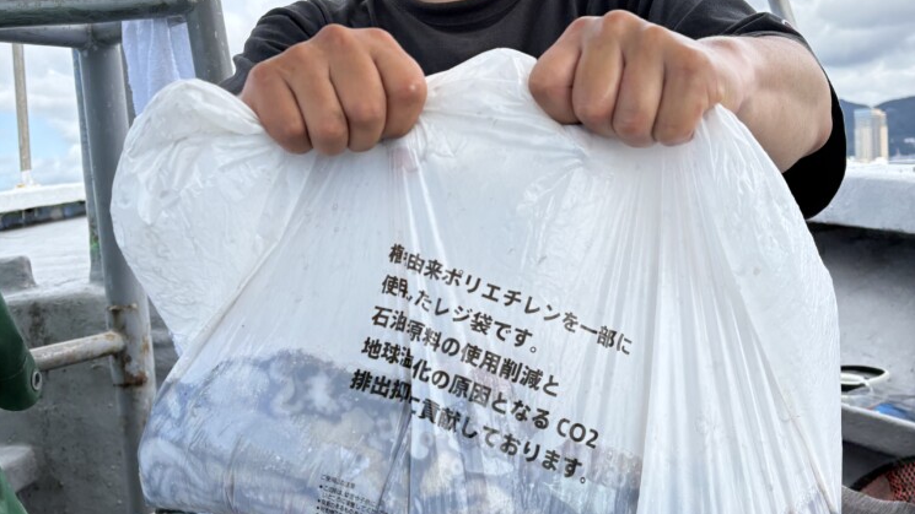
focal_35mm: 38
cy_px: 251
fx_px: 922
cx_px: 456
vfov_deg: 31.2
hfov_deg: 52.8
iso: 50
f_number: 1.6
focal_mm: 5.96
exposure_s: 1/1799
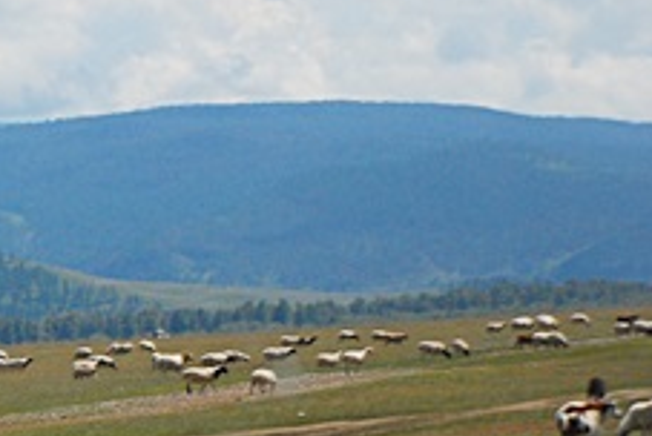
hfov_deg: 6.6
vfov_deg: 4.5
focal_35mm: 307
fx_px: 5567
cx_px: -485
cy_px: 539
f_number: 5.6
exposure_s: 1/2500
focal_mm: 58
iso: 400
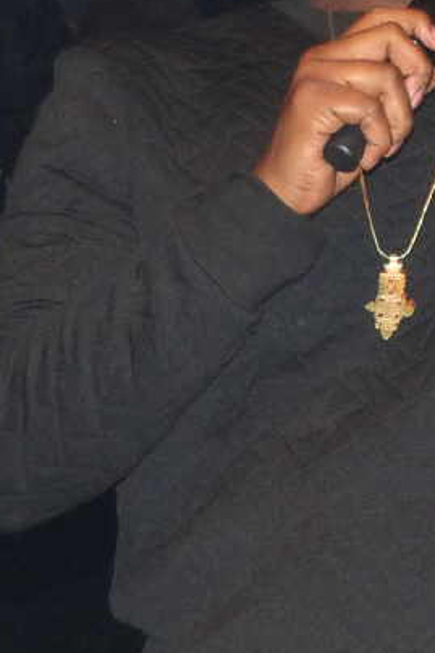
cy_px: 331
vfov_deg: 19.8
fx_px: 1868
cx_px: 516
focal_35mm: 103
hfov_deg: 13.0
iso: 250
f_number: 2.8
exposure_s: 1/60
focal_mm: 7.1
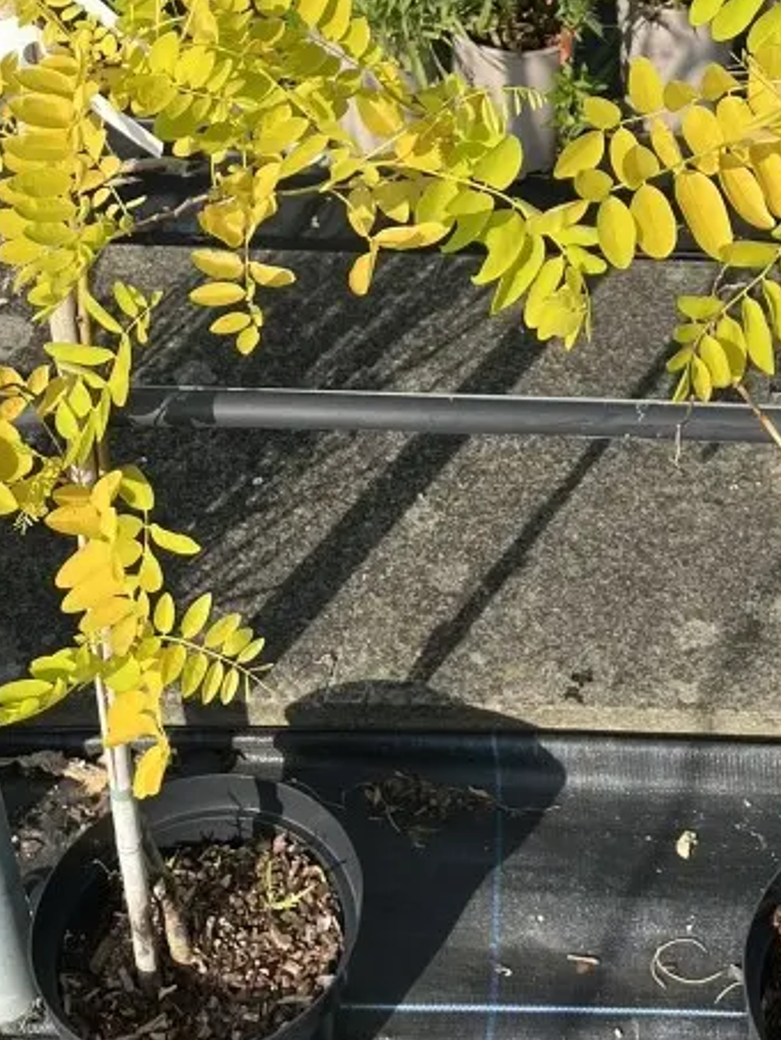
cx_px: 606
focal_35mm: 62
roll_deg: -0.2
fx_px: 1864
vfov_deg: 29.6
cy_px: 57
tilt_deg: -30.4
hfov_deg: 23.4
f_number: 1.6
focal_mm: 5.1
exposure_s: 1/1802
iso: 50
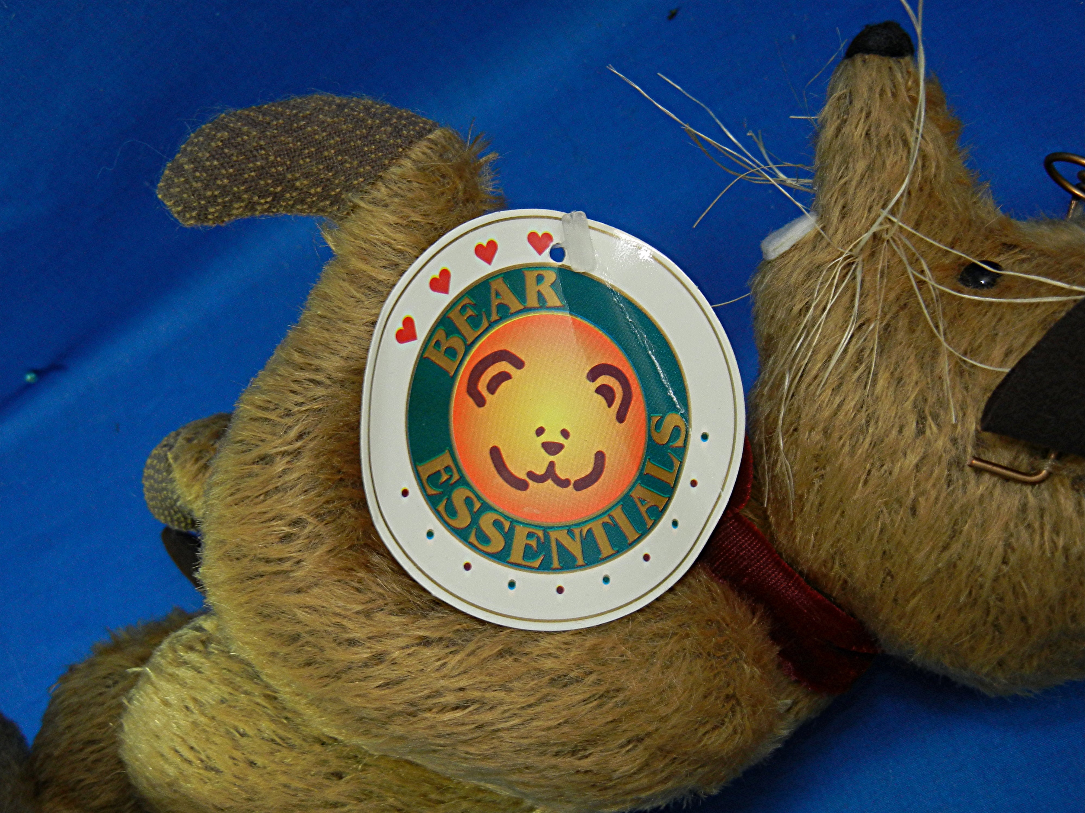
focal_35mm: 52
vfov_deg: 28.0
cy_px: 406
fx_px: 1630
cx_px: 542
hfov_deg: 36.8
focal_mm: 9.3
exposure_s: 1/30
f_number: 3.9
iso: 200
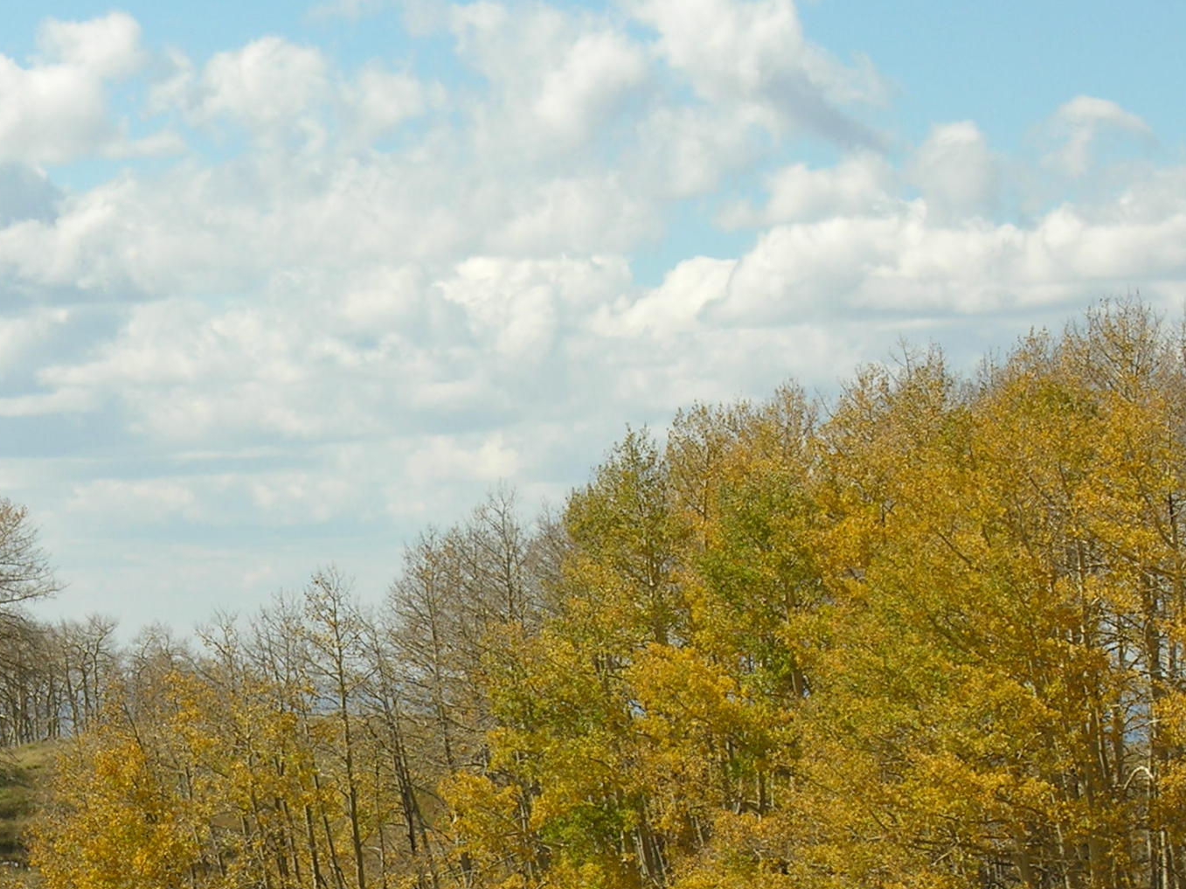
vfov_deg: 6.4
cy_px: 934
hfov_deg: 8.6
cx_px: -3
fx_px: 7878
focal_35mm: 230
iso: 50
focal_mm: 26.5
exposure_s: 1/217
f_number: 6.6
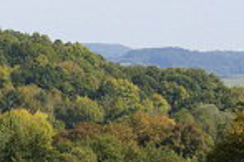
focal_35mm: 416
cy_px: 244
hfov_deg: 4.9
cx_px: -49
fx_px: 2819
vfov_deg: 3.3
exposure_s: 1/160
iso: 100
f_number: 9
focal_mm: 70
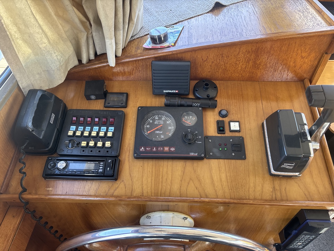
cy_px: 126
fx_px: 251
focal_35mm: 26
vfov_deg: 53.1
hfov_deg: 67.3
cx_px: 167
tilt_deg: -47.6
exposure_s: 1/121
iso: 125
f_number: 1.6
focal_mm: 5.96
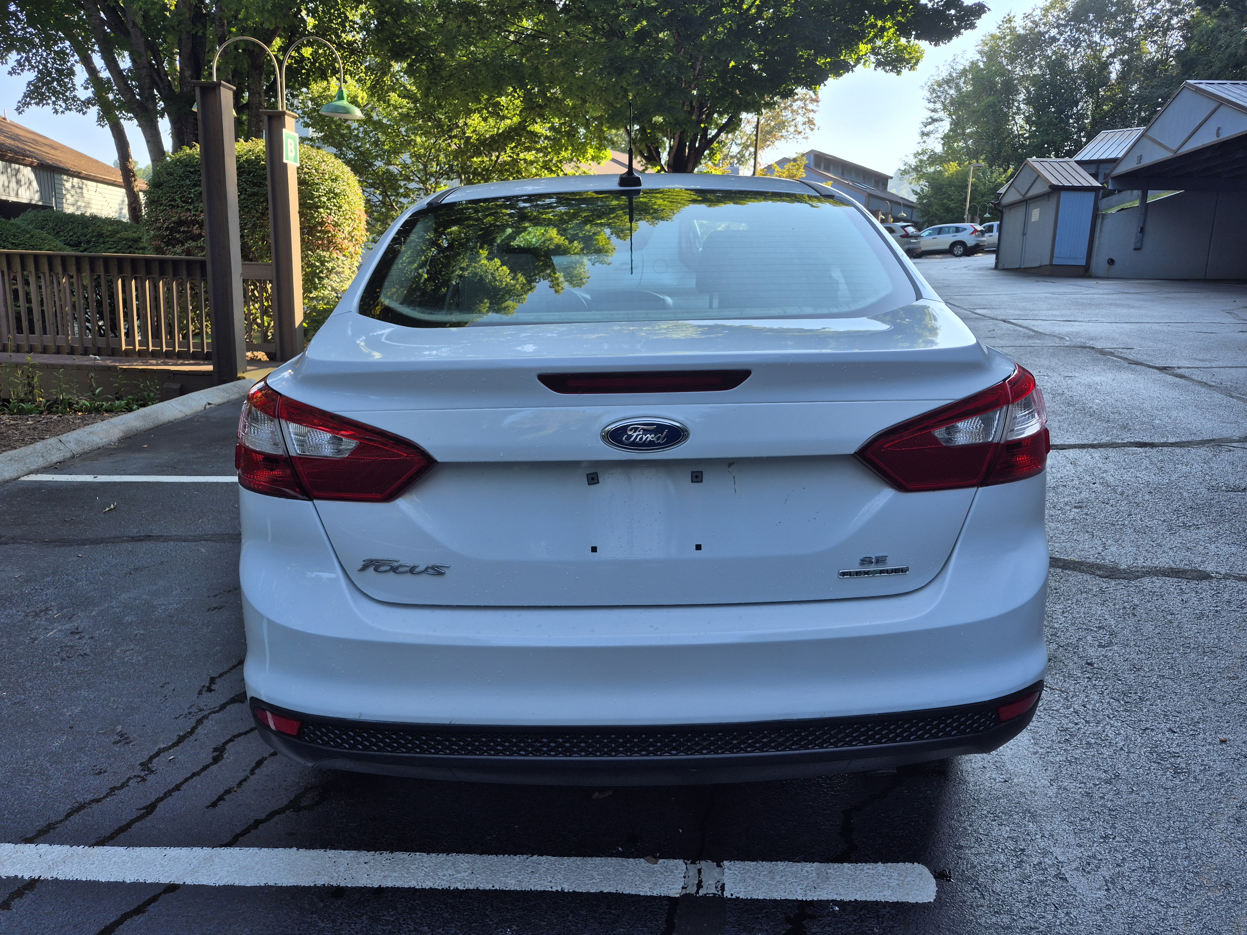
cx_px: 624
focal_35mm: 23
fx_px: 829
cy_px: 468
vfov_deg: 58.9
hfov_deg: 73.9
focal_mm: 5.4
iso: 25
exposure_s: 1/503
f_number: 1.8
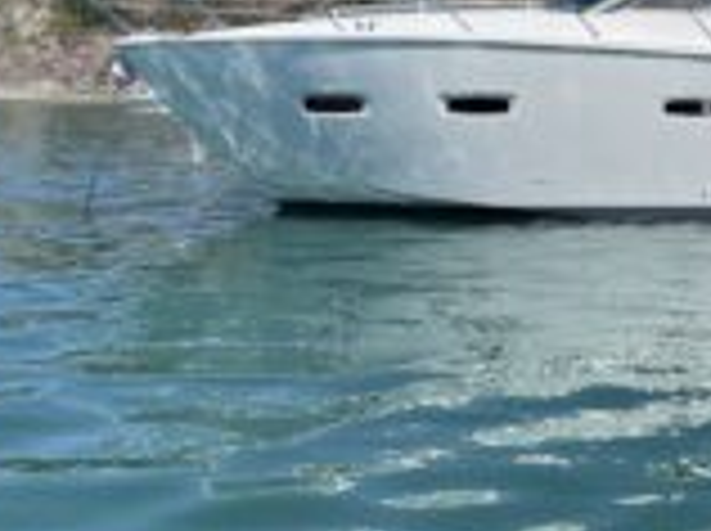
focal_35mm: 66
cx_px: 688
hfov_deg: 27.9
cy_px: 58
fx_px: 1354
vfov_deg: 21.7
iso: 32
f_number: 1.6
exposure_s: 1/5291
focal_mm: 4.2
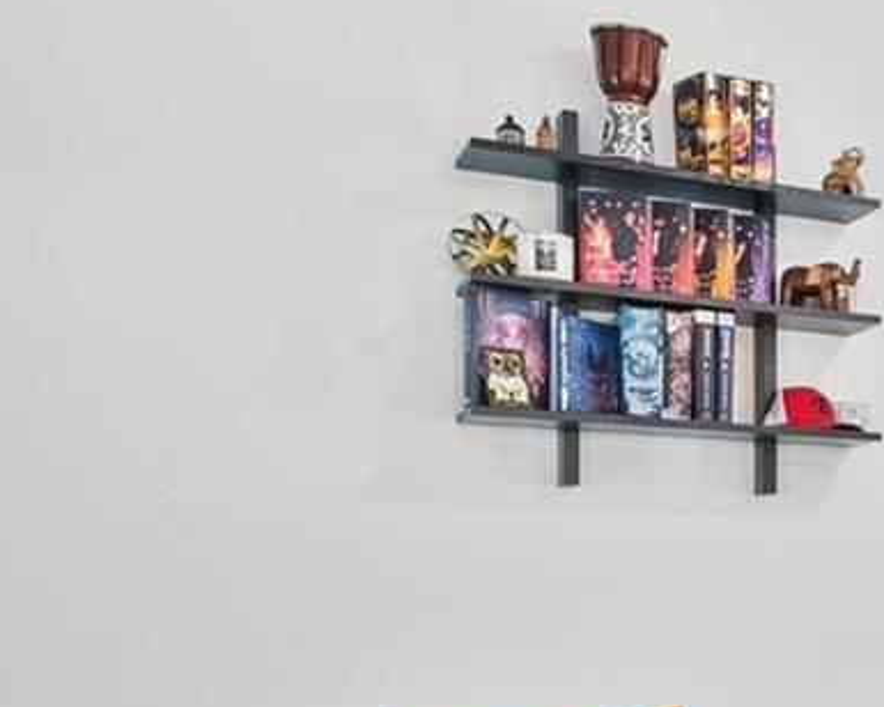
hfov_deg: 22.5
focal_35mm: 60
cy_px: 694
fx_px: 1570
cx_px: 1481
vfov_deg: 24.3
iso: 250
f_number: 9
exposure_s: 1
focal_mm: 12
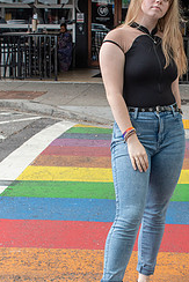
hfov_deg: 16.4
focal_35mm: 83
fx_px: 653
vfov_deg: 24.4
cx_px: 151
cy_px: 168
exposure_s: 1/250
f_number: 8
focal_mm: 30
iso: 360
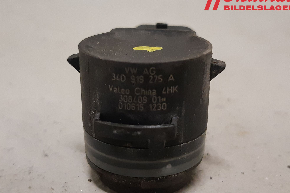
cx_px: 144
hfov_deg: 65.5
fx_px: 226
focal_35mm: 28
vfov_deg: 46.4
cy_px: 98
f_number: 1.7
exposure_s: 1/50
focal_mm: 3.93
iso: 250
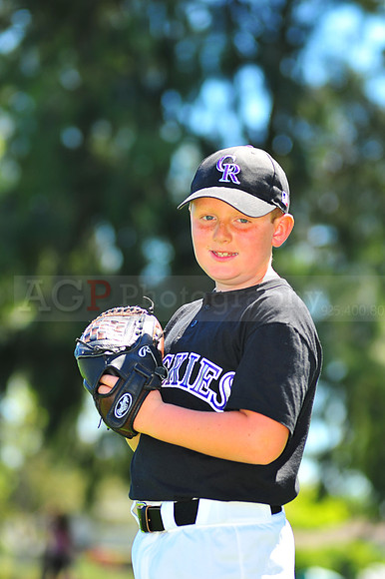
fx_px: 2891
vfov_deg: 11.4
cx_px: 192
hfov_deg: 7.6
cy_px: 290
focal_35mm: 180
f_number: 5
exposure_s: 1/400
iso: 200
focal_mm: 180
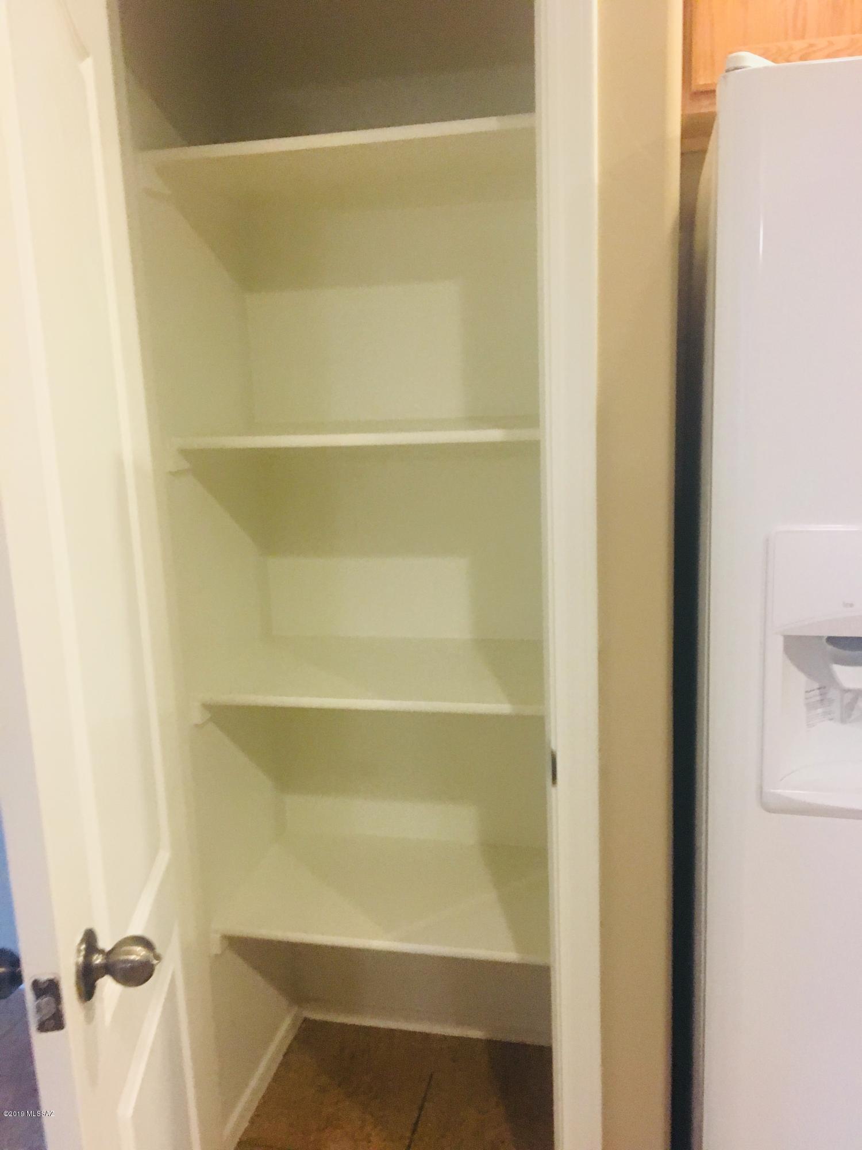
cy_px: 575
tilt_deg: -15.1
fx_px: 963
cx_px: 431
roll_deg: +2.4
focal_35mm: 29
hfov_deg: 48.2
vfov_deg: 61.7
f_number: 2.2
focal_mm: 4.15
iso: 200
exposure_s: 1/20
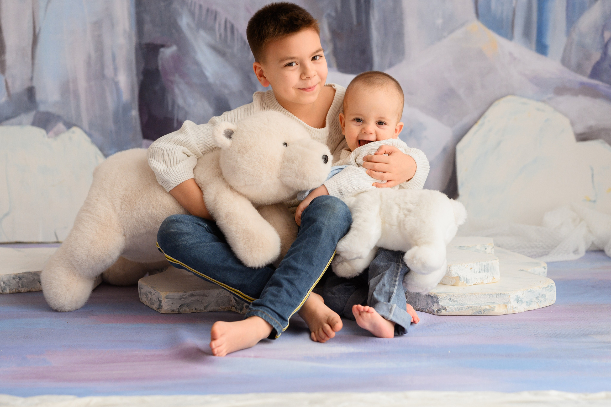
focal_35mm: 89
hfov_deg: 23.0
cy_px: 212
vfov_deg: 15.4
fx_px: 1505
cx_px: 319
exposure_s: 1/400
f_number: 2.8
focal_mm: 85
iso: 1000
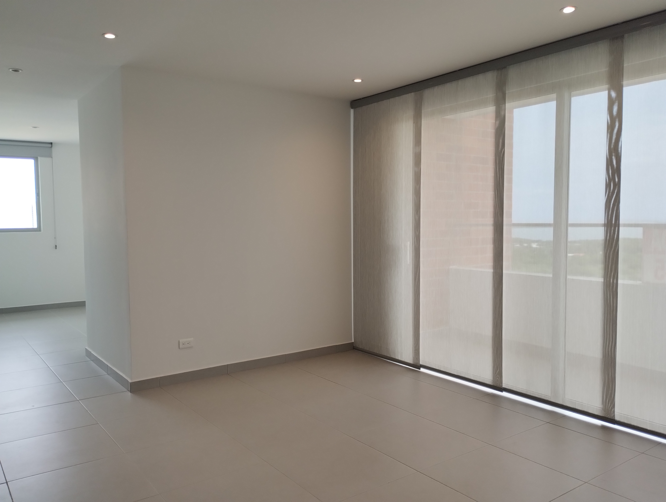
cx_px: 333
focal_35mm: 28
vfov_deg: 49.9
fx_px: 539
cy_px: 251
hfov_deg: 63.4
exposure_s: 1/120
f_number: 1.8
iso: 132
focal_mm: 4.27
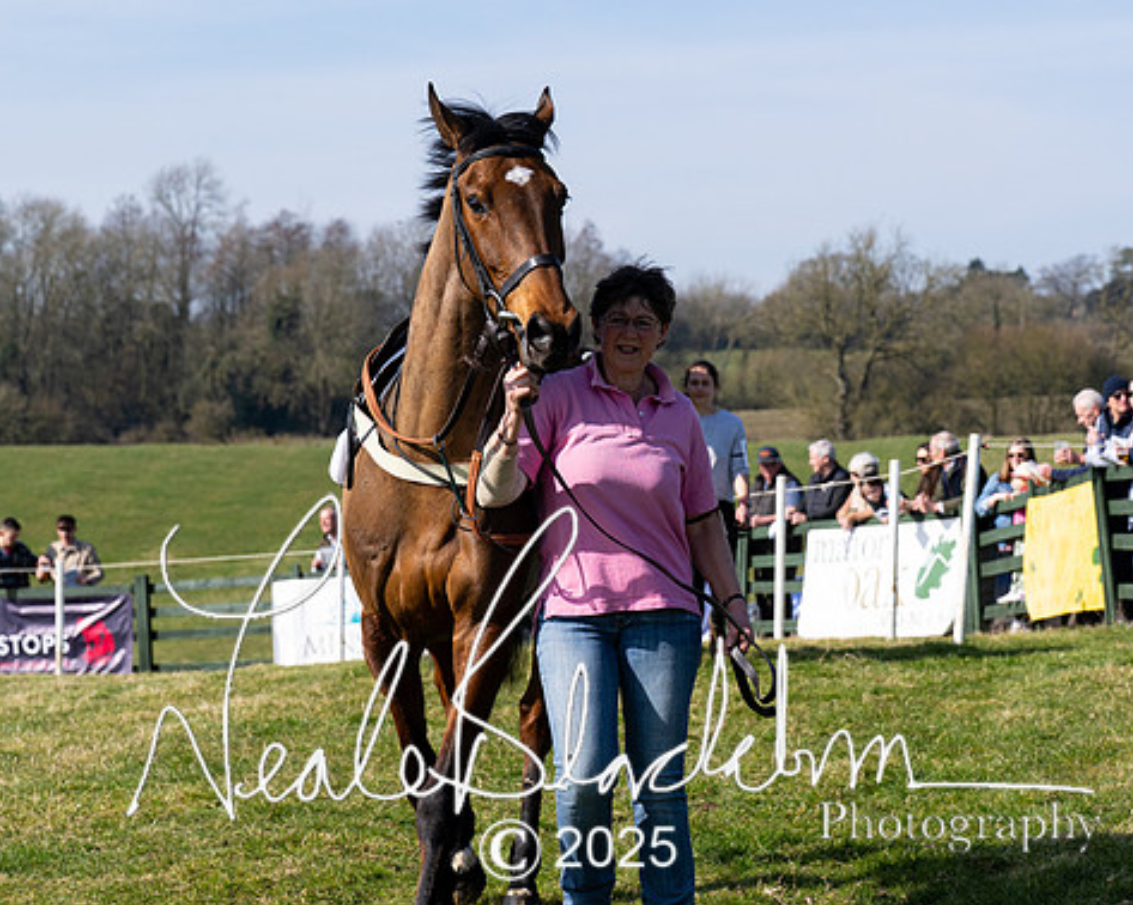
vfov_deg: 13.7
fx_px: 3754
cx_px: 628
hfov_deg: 17.2
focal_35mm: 112
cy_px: 370
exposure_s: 1/1600
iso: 200
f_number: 5
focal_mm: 70
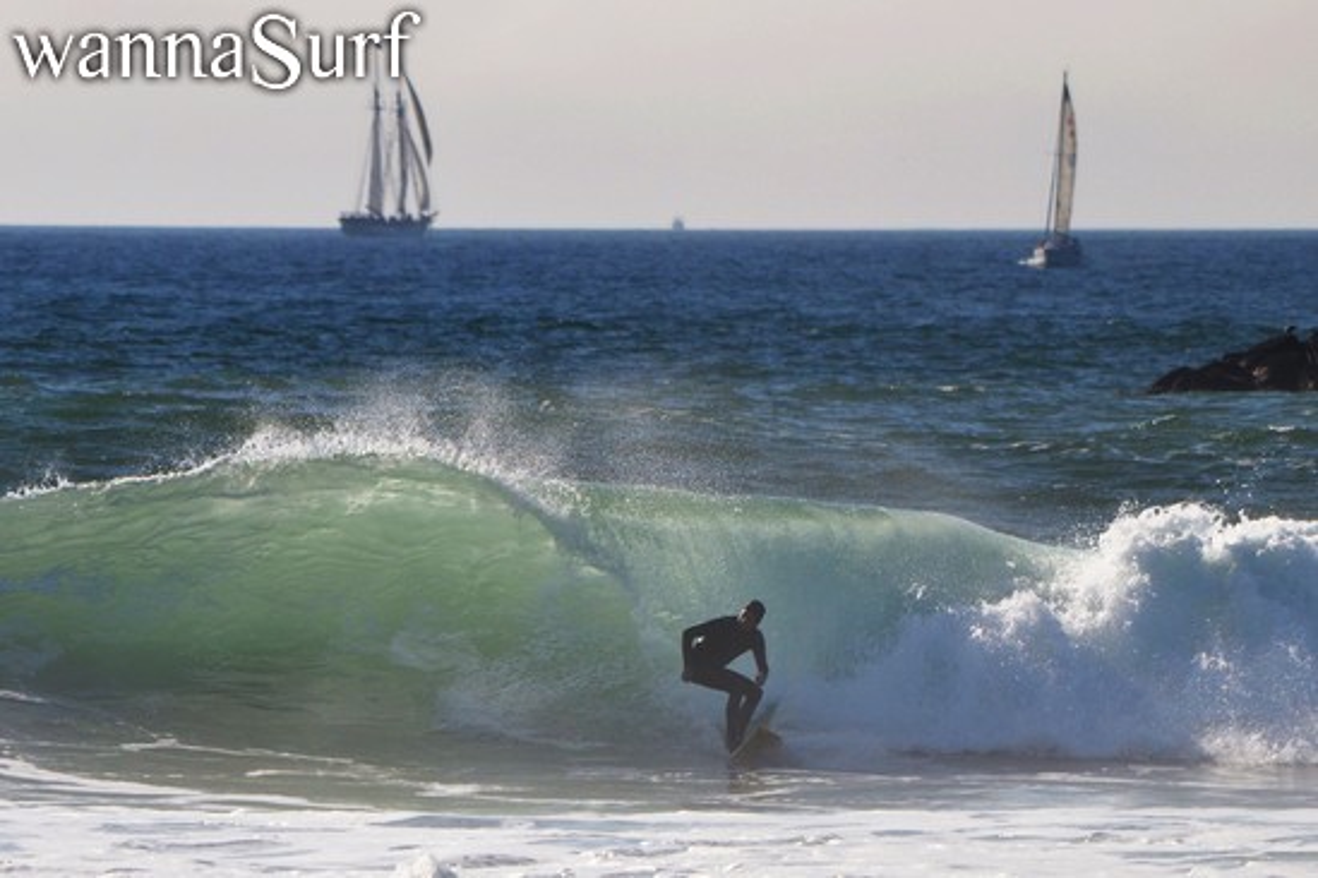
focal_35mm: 450
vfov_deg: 3.1
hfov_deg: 4.6
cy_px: 439
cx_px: 659
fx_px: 16474
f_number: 8
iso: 400
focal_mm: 300
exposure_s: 1/2000
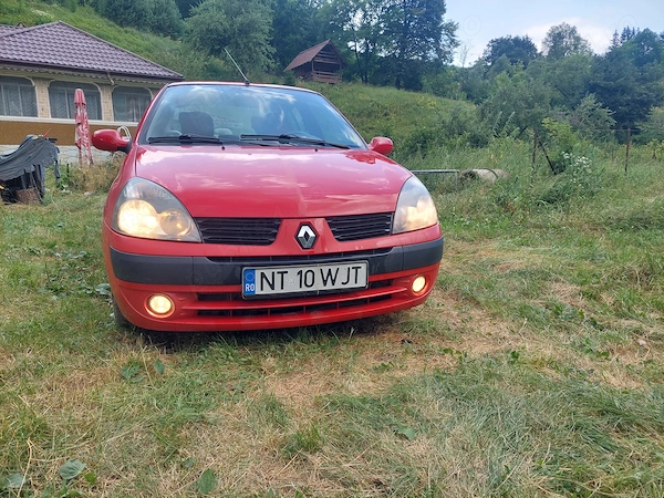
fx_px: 480
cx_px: 332
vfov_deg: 54.9
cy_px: 249
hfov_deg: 69.4
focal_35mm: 25
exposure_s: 1/265
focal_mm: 5.23
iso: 40
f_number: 1.8
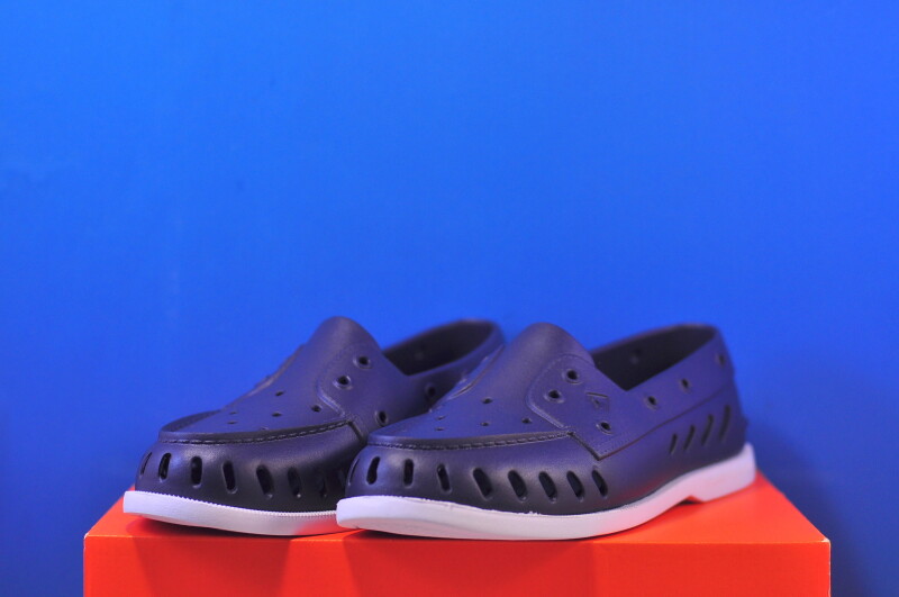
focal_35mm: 75
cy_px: 298
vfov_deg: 18.1
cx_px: 450
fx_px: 1870
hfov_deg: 27.0
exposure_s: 1/320
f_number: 2.5
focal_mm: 50
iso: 250
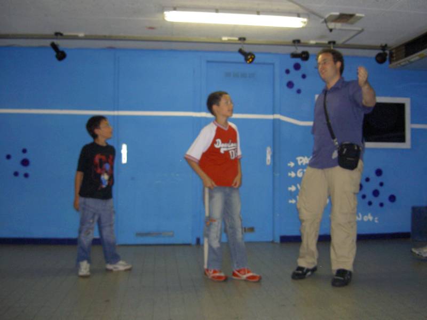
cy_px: 160
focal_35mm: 39
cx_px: 214
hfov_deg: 47.9
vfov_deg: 36.8
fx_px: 481
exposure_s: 1/60
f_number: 2.8
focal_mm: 8
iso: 100
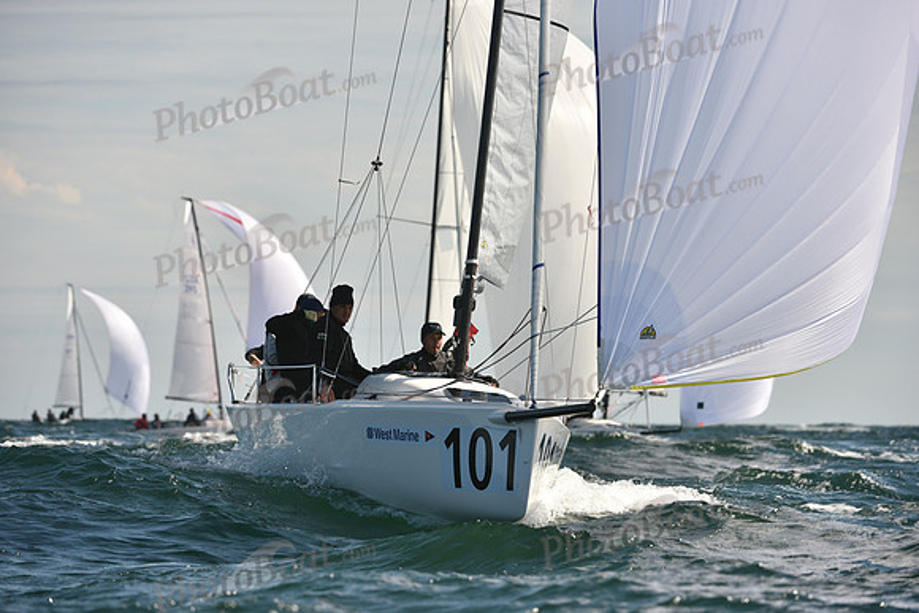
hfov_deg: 7.4
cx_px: 460
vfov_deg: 4.9
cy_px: 306
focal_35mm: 280
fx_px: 7149
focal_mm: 280
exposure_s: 1/1250
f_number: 7.1
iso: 250
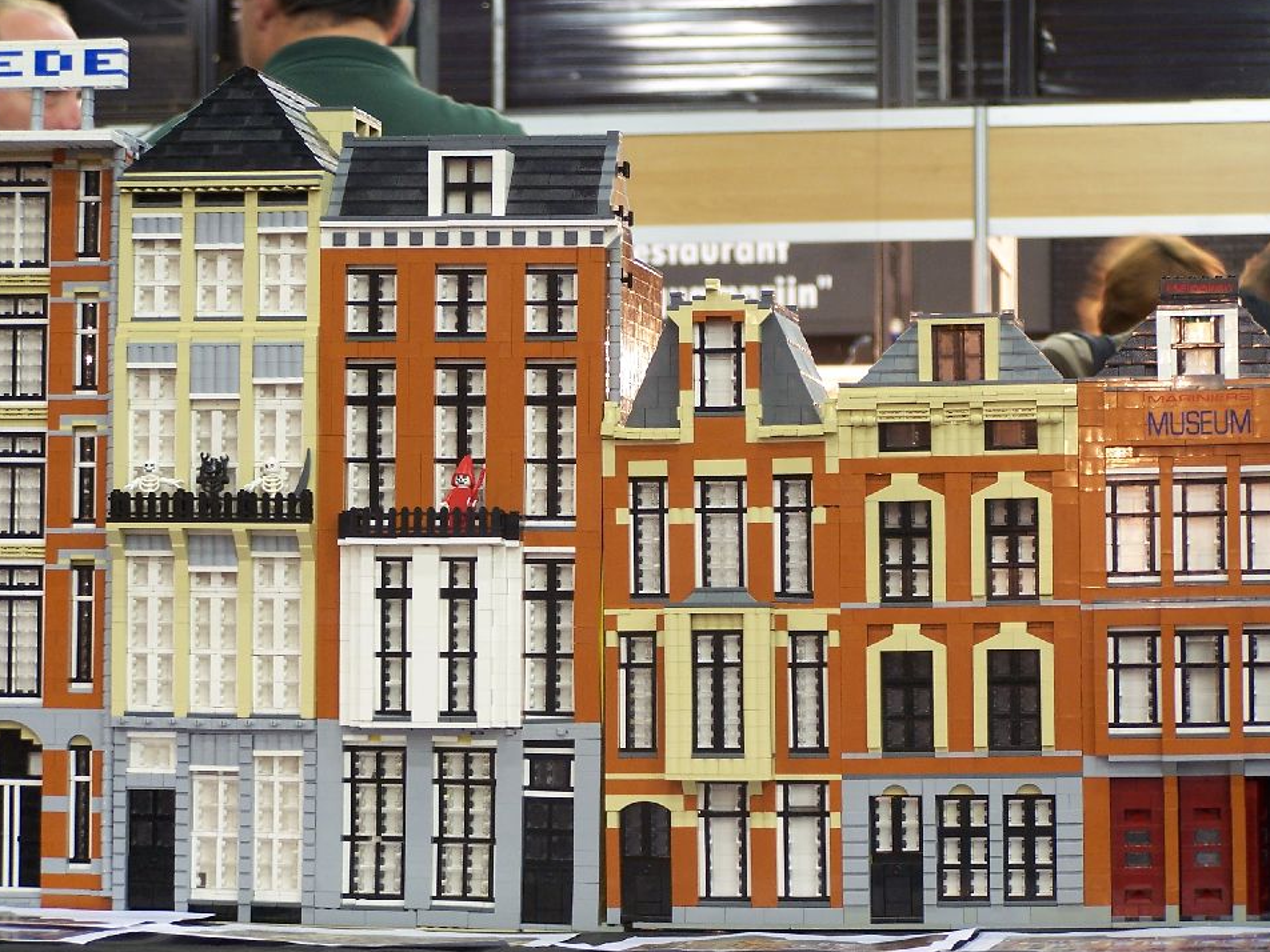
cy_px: 472
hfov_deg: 17.4
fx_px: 4146
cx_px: 627
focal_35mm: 113
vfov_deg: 13.1
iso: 80
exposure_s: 1/2
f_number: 3.2
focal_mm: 17.5
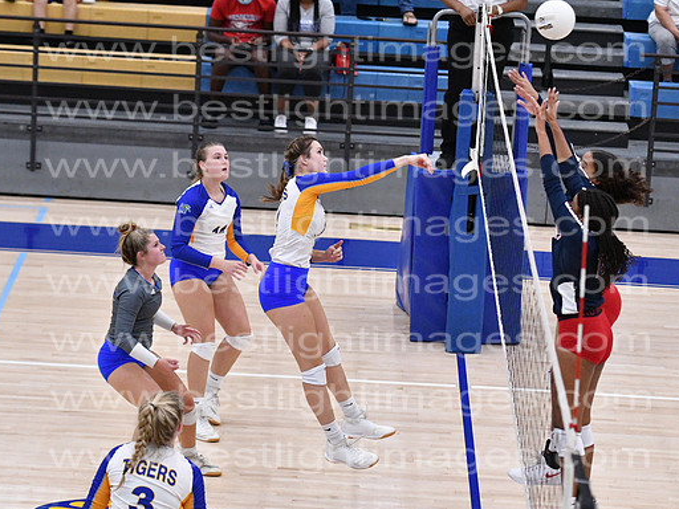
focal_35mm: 172
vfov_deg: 8.7
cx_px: 350
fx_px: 3365
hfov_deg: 11.5
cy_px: 255
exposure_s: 1/1000
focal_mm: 105
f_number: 3.2
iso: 6400
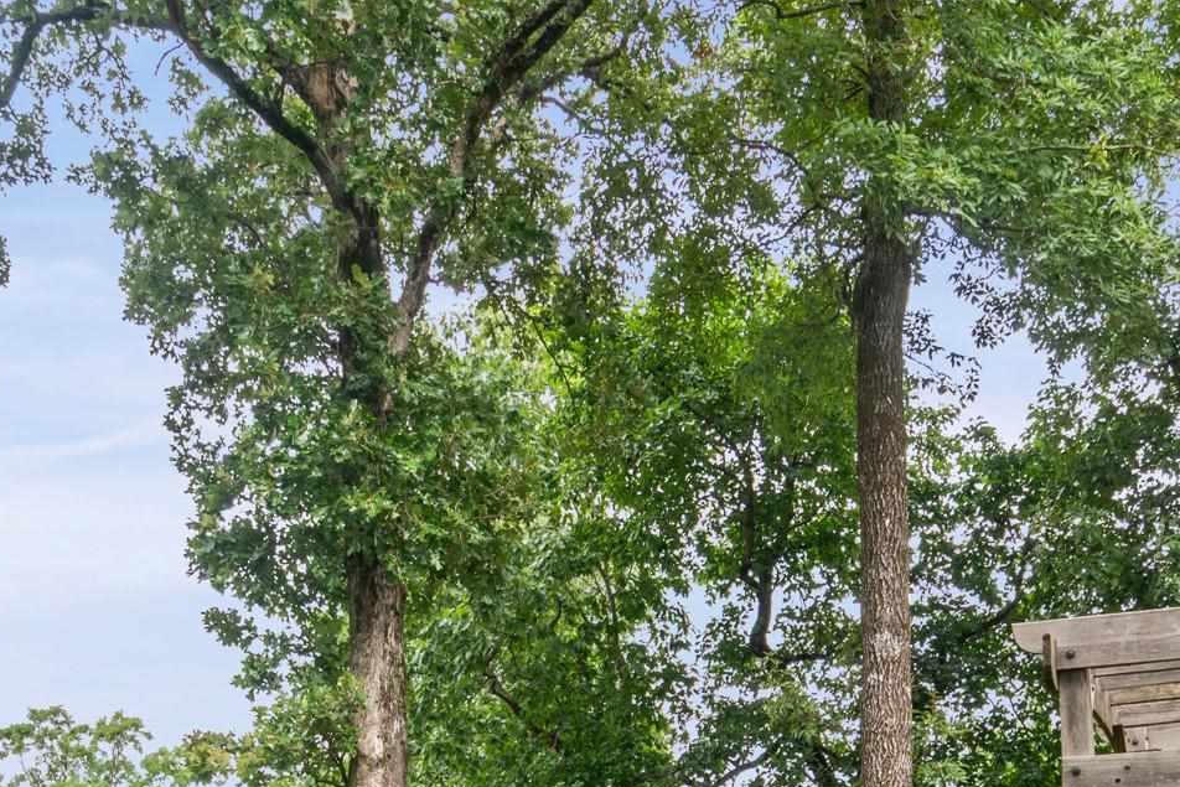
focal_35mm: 43
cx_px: 766
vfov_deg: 27.0
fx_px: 1420
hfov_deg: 44.6
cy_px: 972
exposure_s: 1/25
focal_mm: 11
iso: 250
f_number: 9
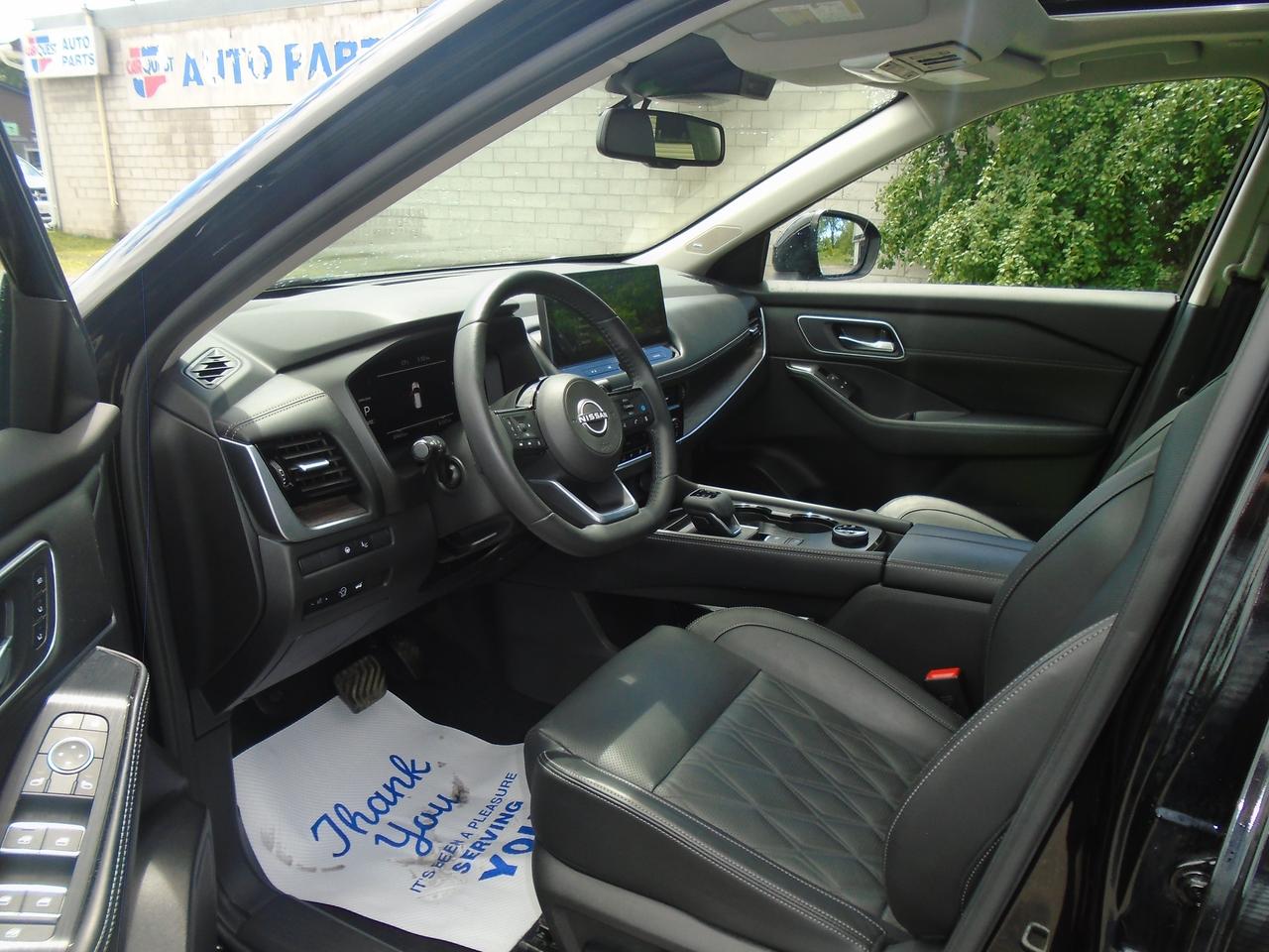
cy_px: 476
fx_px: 953
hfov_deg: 67.3
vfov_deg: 53.1
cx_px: 634
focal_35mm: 26
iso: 100
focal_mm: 4.6
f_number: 3.2
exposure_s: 1/250
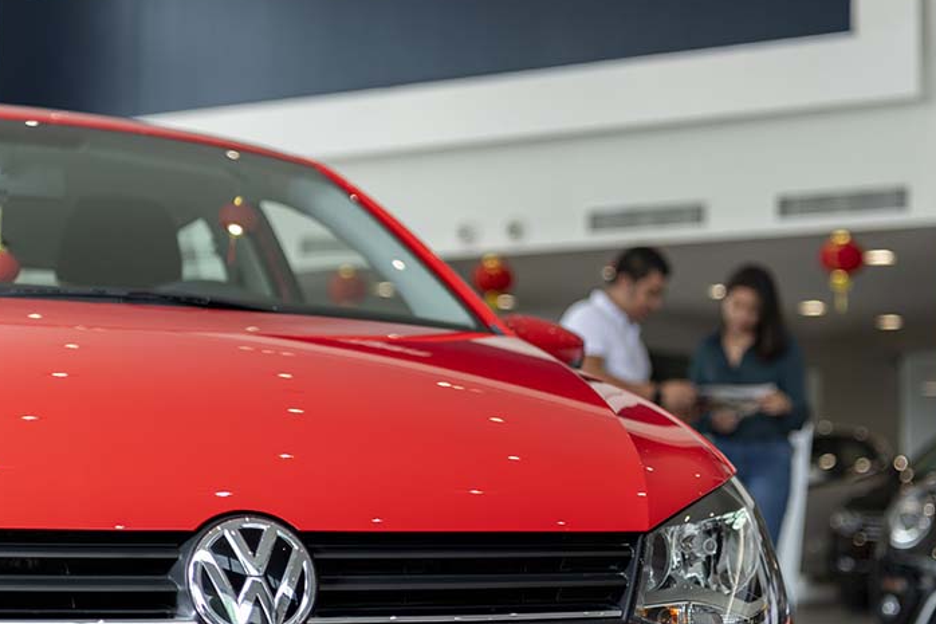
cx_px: 605
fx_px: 2001
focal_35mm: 77
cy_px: 282
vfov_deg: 17.7
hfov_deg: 26.2
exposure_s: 1/320
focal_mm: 56
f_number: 2.8
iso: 160
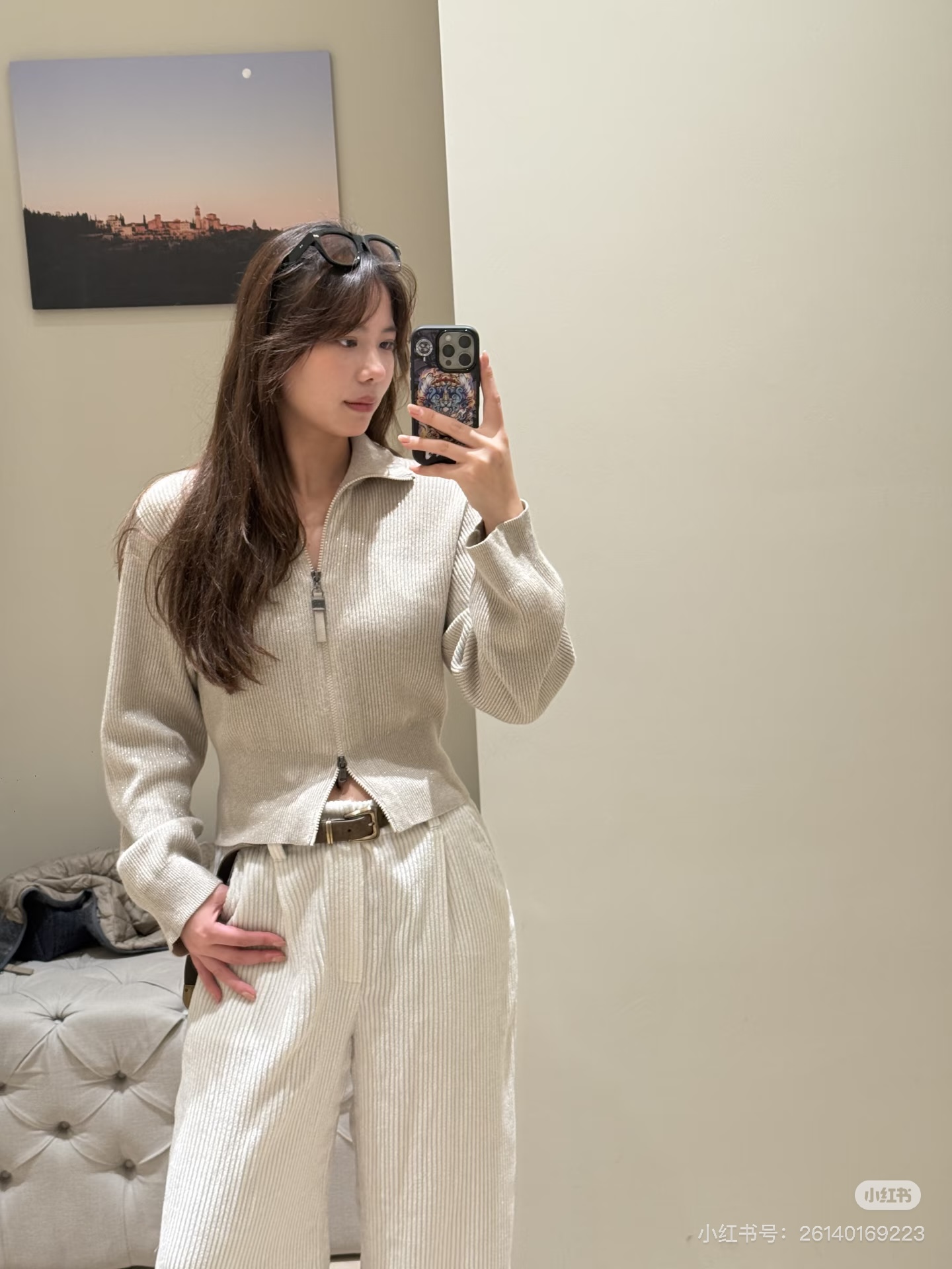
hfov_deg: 30.3
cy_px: 634
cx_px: 476
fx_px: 1760
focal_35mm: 48
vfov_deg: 39.7
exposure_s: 1/50
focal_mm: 6.76
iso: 100
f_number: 1.78
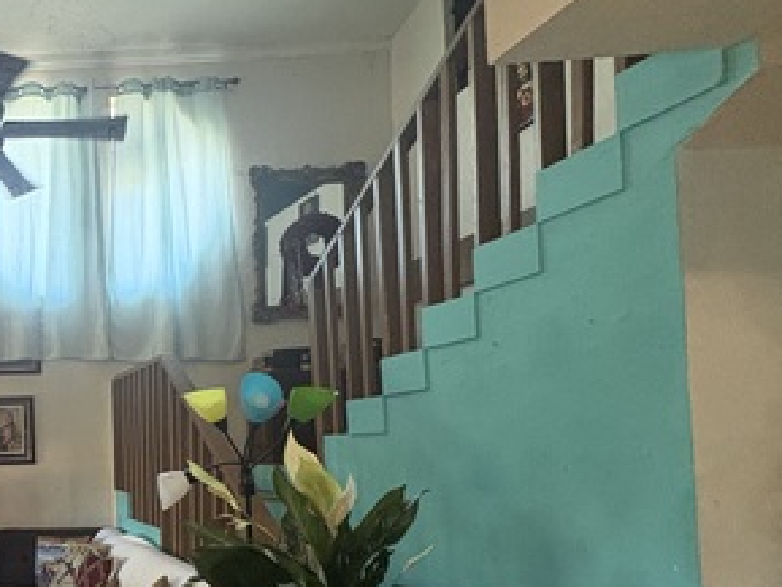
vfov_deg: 43.9
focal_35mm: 31
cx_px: -78
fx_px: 701
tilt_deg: +1.8
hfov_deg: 44.5
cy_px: 444
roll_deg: +2.5
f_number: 2.2
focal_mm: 2.22
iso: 500
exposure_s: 1/60
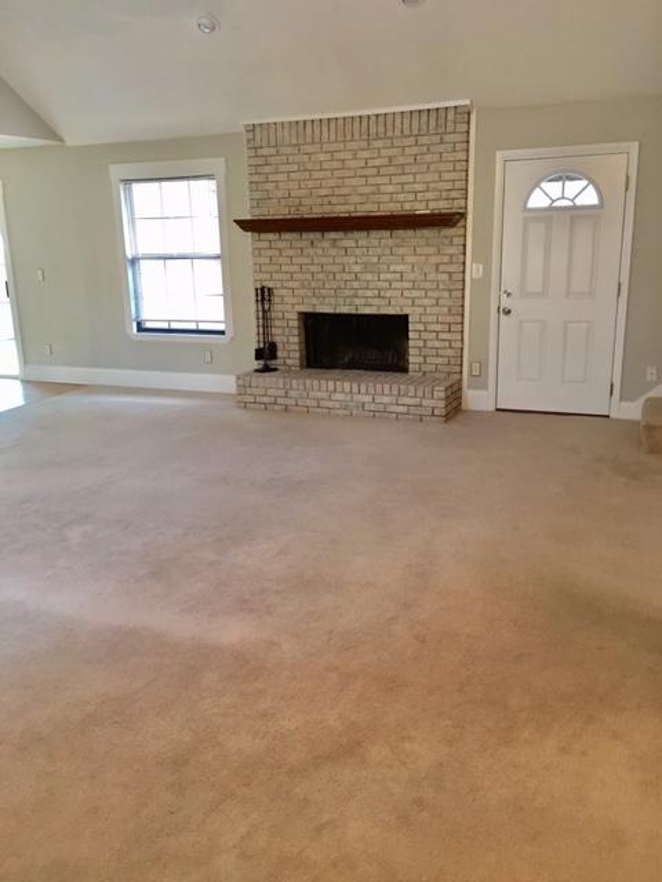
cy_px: 441
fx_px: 739
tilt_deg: -14.0
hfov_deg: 48.2
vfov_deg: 61.7
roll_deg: +0.4
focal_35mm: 29
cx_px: 331
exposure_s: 1/10
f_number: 2.2
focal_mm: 4.15
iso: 100
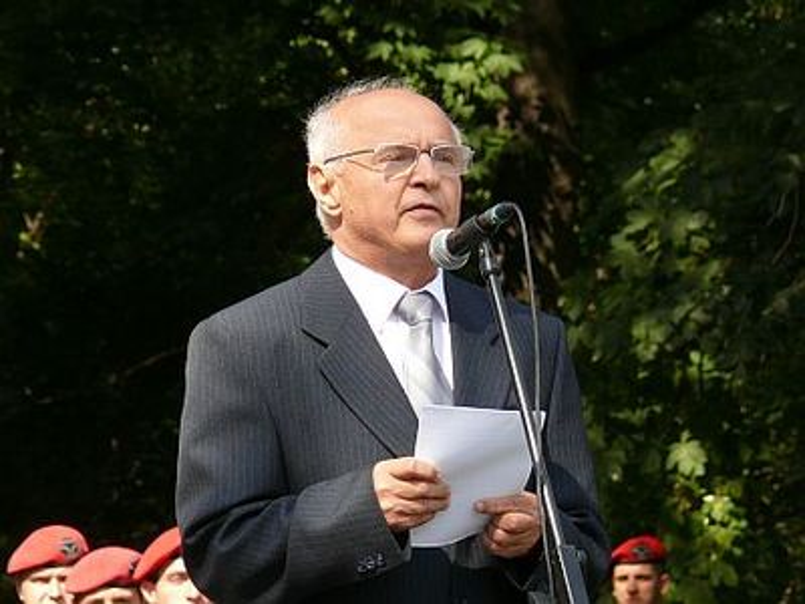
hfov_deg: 4.9
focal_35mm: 406
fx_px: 9442
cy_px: 302
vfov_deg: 3.7
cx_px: 402
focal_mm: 48.2
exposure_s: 1/250
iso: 100
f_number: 4.5
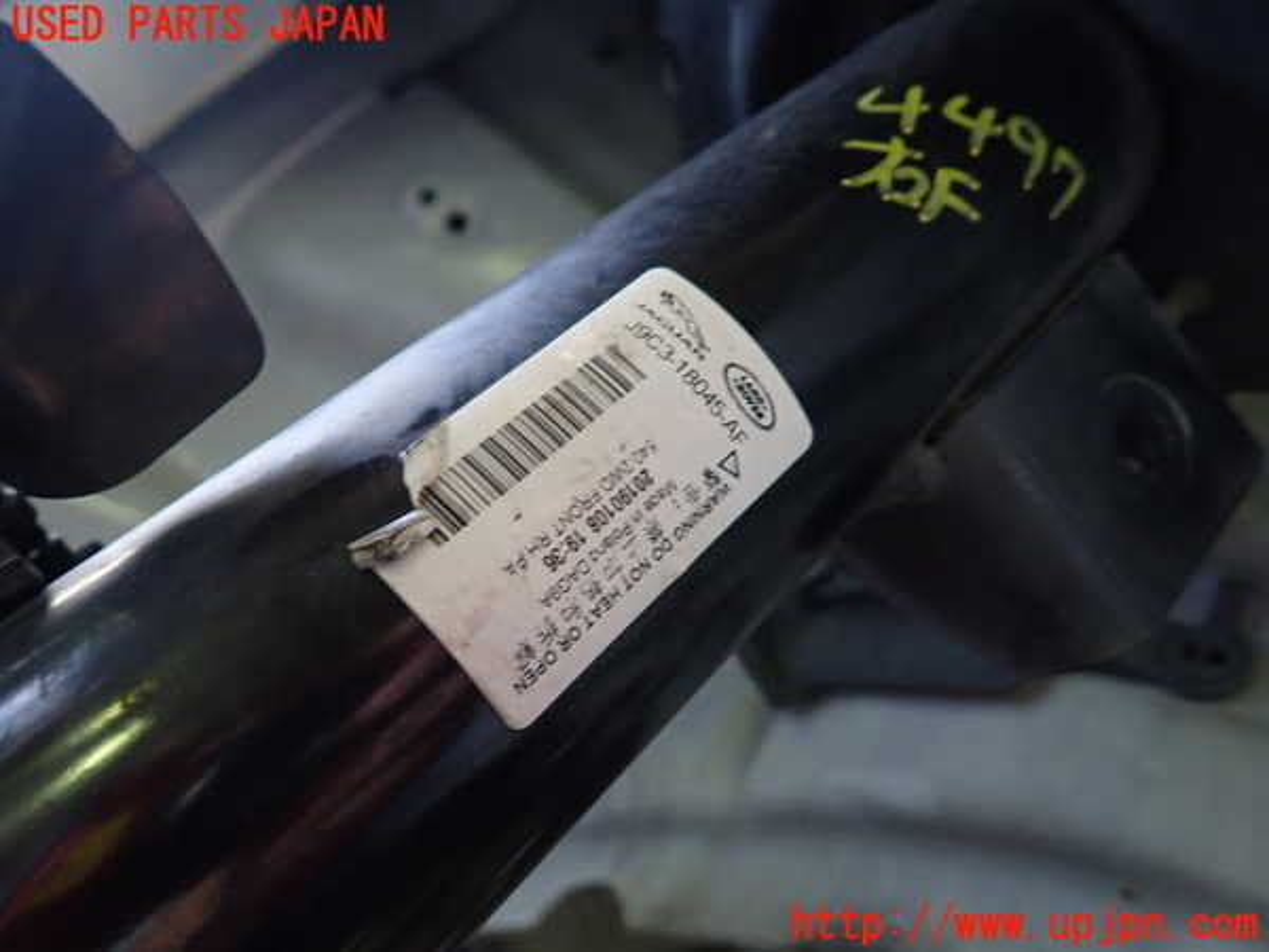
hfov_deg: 69.4
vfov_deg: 54.9
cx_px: 634
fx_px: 916
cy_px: 476
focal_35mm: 25
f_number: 2
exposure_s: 1/30
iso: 250
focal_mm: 4.5
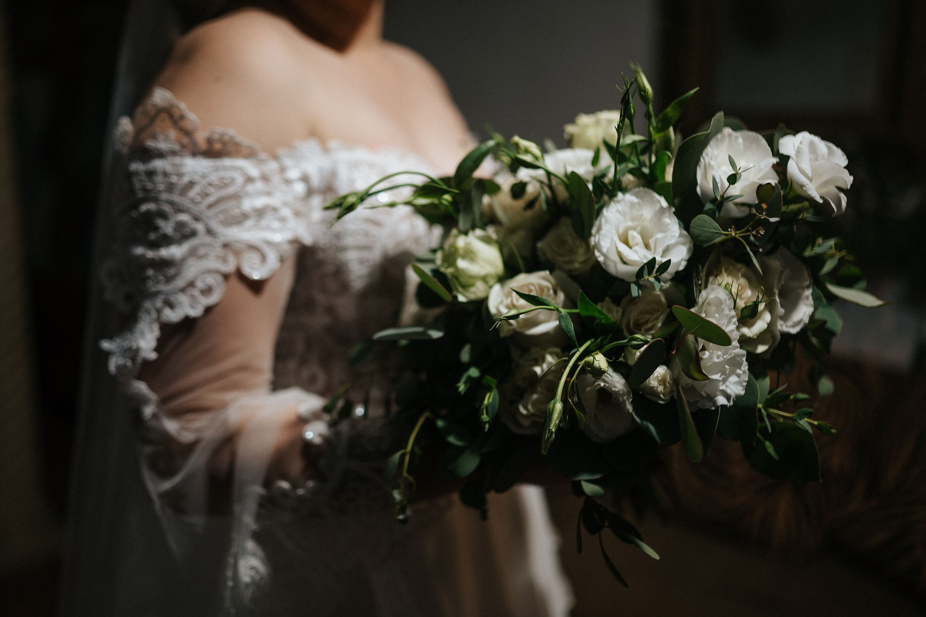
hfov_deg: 54.4
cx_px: 463
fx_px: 900
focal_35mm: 35
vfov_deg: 37.8
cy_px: 308
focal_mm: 35
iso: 50
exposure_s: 1/100
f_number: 1.8
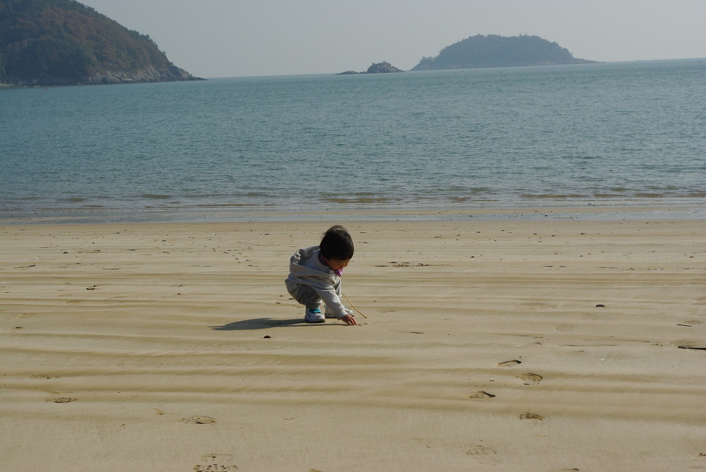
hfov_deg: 24.7
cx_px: 353
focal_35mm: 82
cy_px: 236
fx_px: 1610
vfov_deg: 16.7
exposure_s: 1/500
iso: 200
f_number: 11
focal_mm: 55
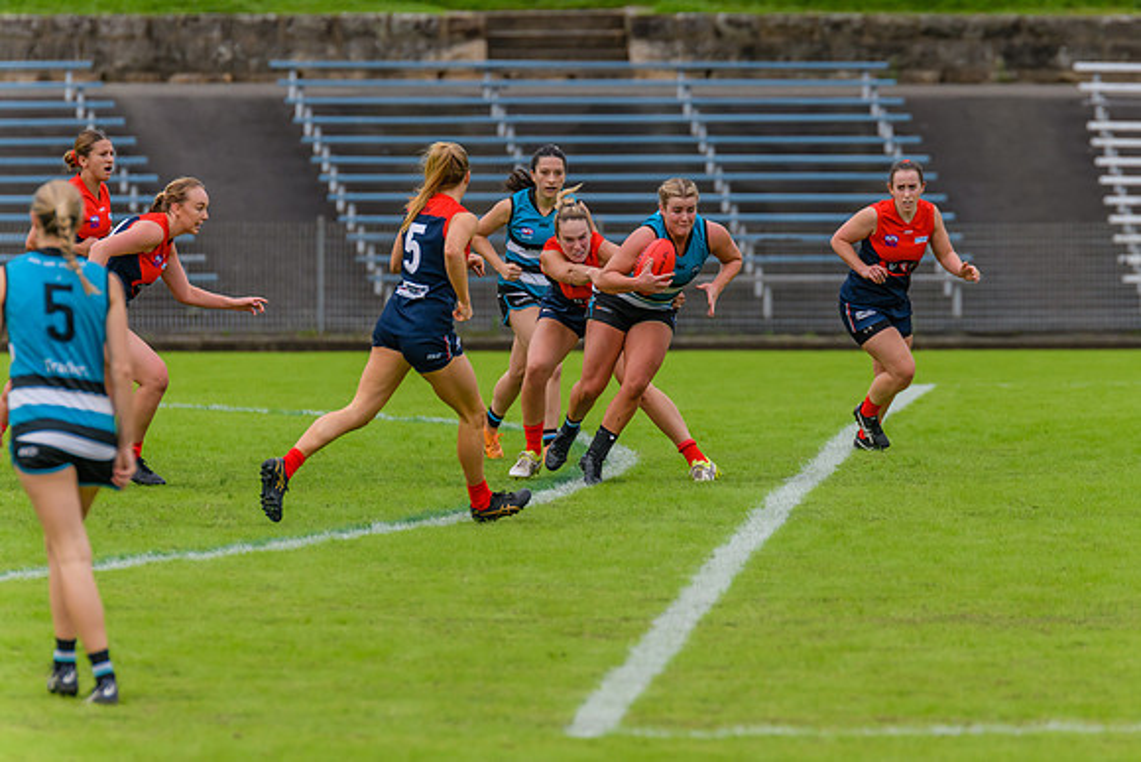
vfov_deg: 2.8
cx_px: 671
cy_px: 363
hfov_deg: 4.2
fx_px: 15664
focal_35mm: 494
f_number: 6.3
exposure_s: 1/1600
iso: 800
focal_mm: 420
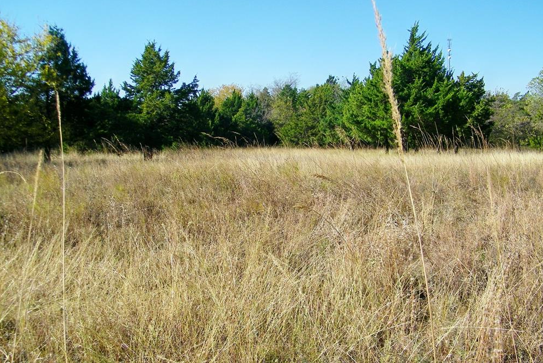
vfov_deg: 41.1
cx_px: 275
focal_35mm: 32
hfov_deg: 58.7
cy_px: 189
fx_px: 483
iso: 80
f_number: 7.2
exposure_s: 1/200
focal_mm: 5.4
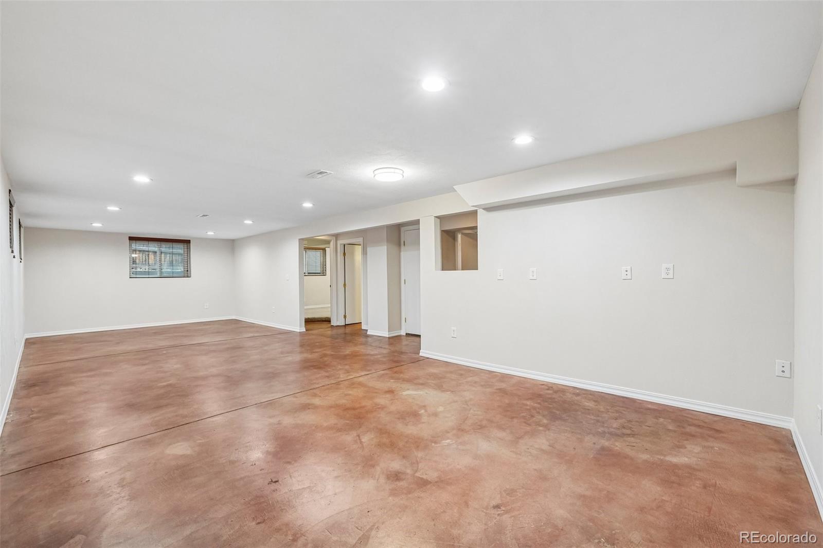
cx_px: 412
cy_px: 274
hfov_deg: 100.4
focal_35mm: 15
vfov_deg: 77.3
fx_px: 343
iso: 800
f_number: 8
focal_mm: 10
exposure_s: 1/15
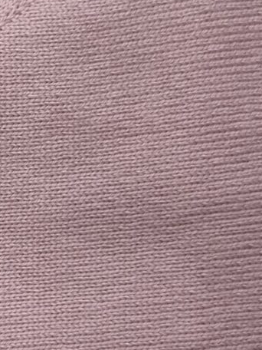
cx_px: -146
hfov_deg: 9.8
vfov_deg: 13.5
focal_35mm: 146
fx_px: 1473
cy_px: 223
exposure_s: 1/100
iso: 100
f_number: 1.8
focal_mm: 5.4
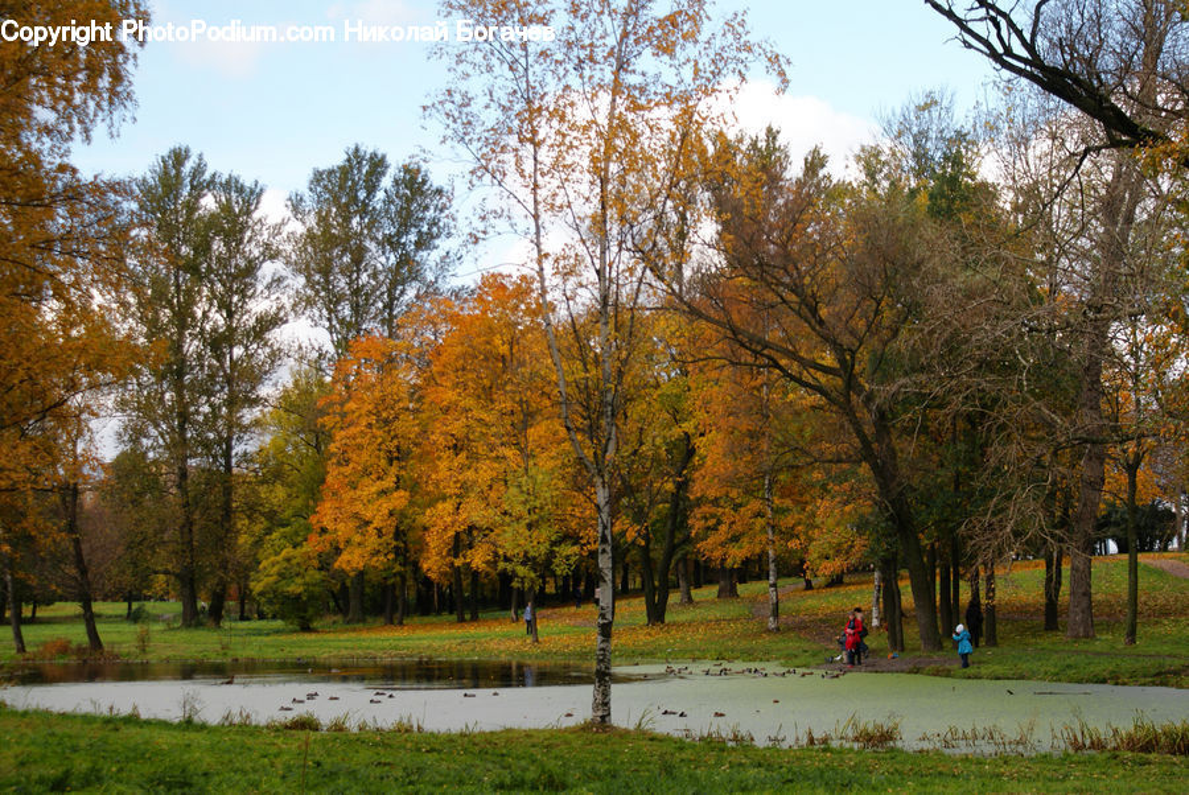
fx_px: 2479
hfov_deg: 27.0
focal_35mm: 75
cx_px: 594
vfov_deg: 18.2
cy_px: 398
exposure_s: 1/80
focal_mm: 50
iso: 160
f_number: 5.6
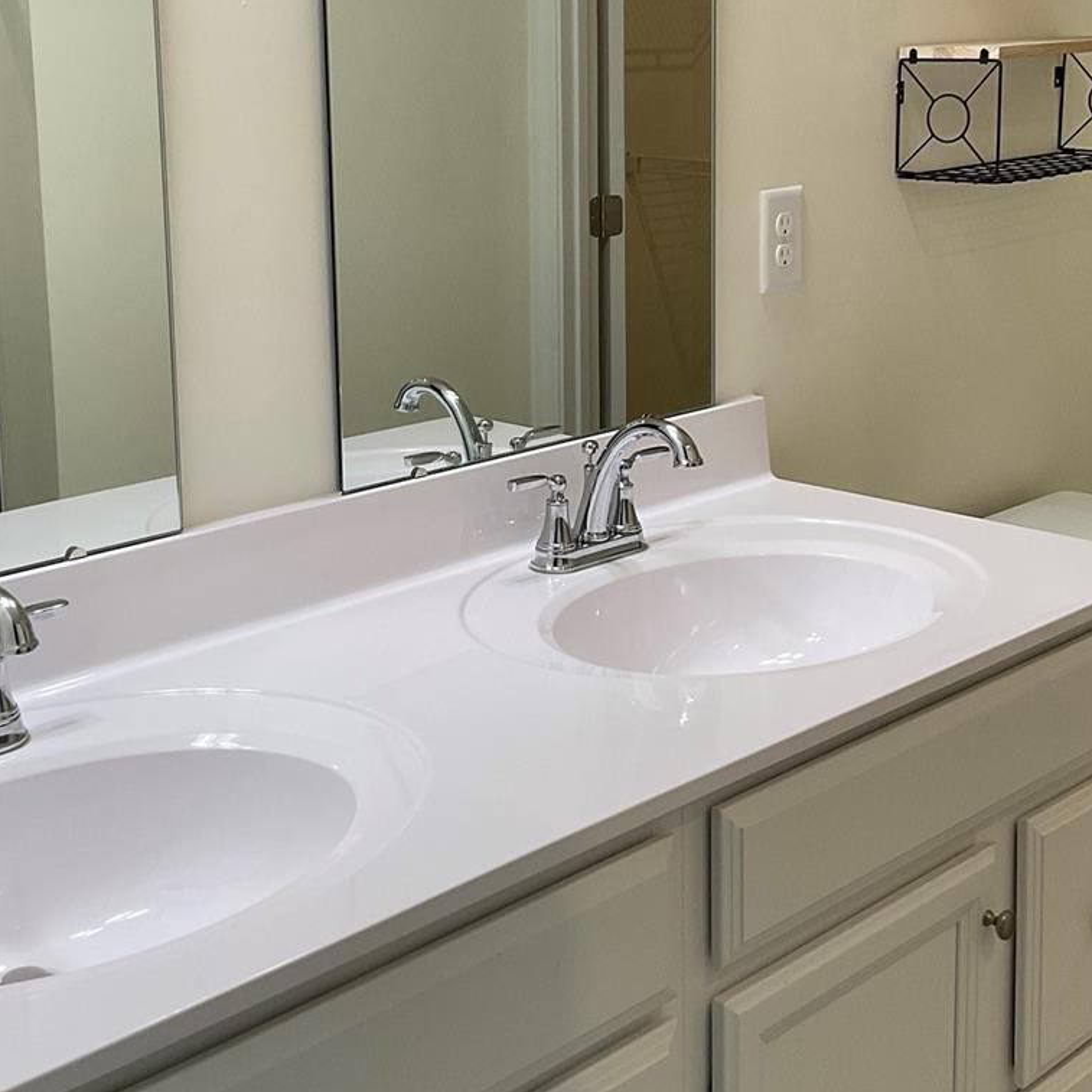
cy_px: 343
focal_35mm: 52
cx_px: 482
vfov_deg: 32.5
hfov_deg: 32.8
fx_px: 1856
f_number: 1.8
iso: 40
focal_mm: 3
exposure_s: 1/120
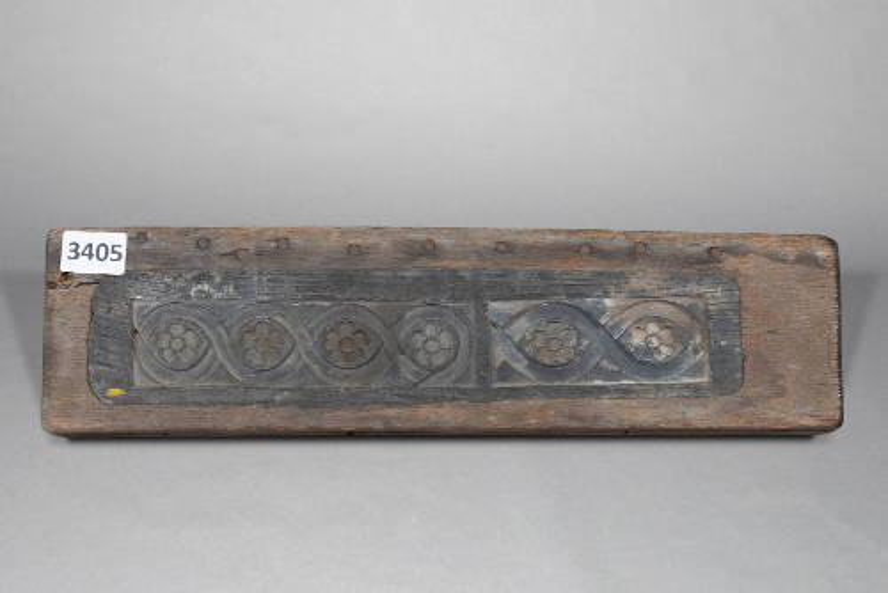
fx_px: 1481
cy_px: 296
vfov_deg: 22.7
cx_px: 444
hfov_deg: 33.4
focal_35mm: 60
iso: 100
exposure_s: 1/4
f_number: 11
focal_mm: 60
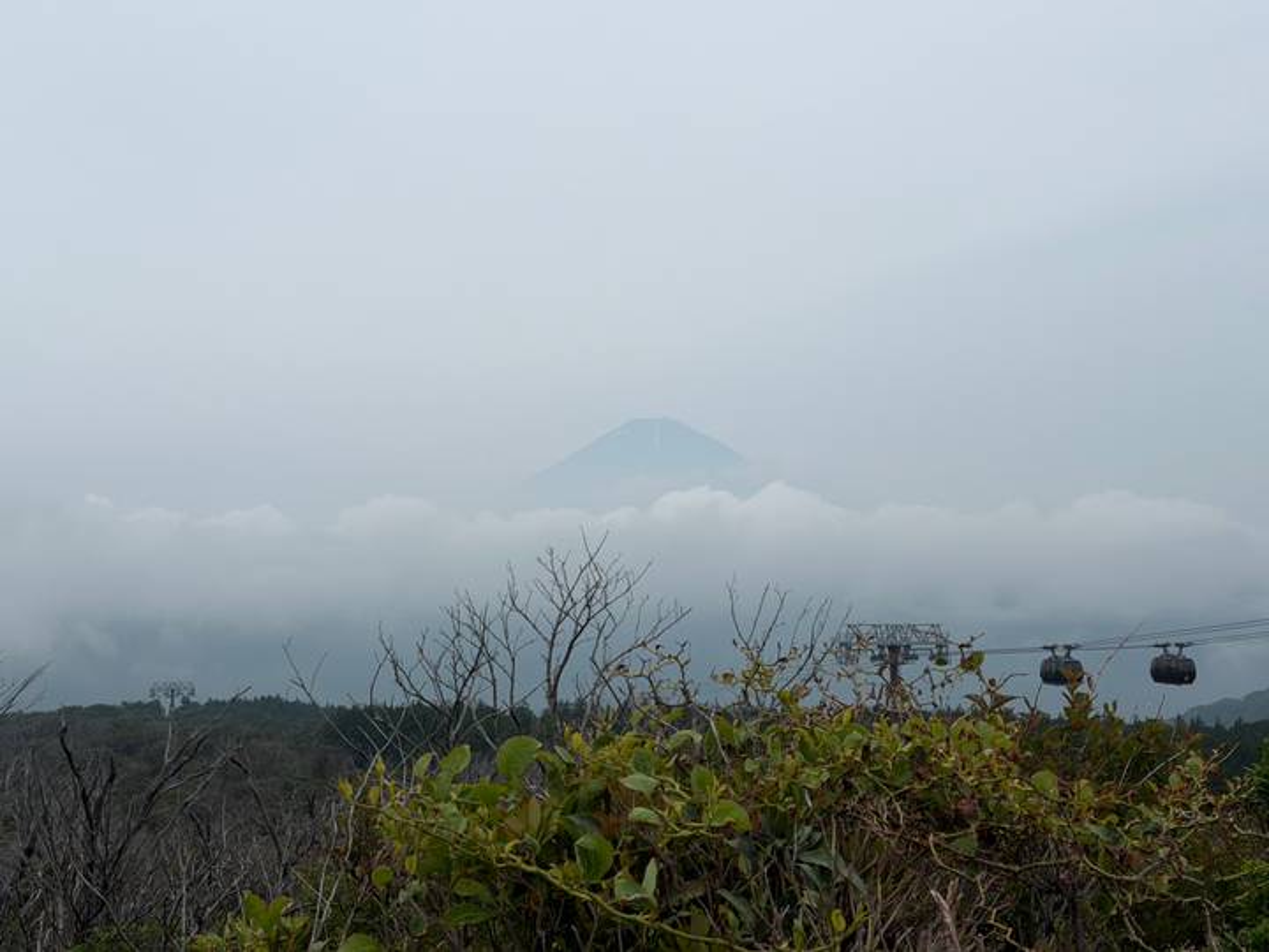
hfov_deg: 39.7
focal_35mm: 48
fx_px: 1760
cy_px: 476
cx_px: 634
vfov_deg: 30.3
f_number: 1.78
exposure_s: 1/5208
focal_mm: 6.76
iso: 64
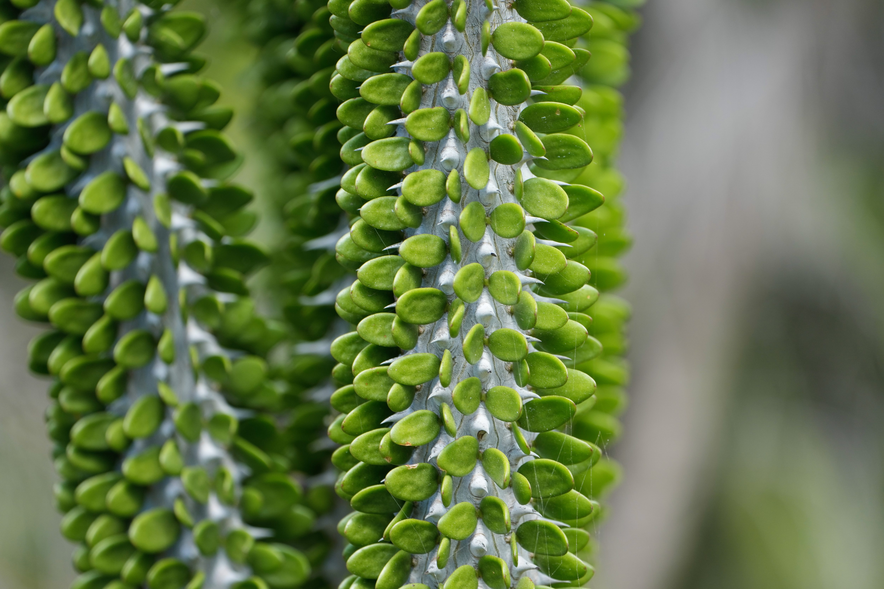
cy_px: 294
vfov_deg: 3.4
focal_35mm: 400
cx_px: 442
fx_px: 9821
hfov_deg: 5.2
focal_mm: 400
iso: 400
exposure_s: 1/200
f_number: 6.3
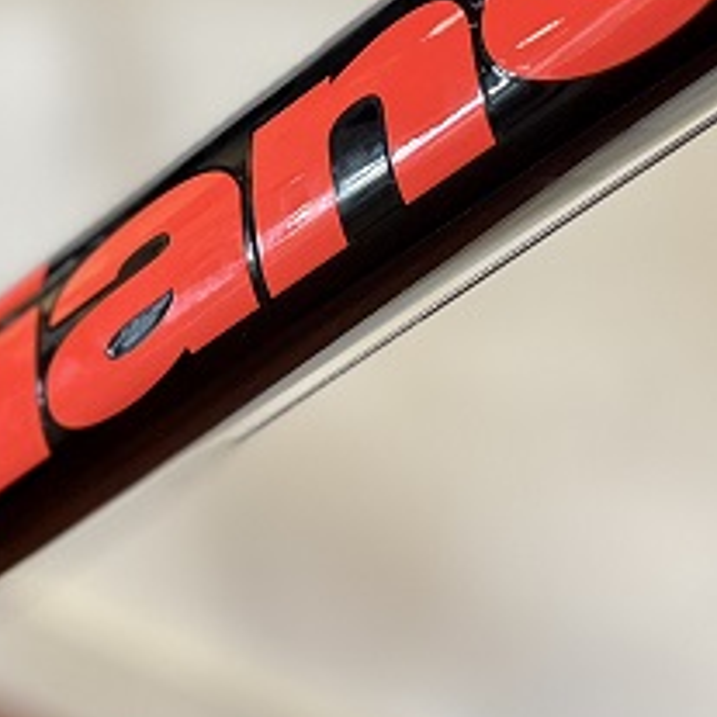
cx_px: 180
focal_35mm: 89
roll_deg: -7.1
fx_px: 2086
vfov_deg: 19.3
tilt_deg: -20.6
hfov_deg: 19.4
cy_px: 139
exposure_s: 1/50
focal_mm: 5.1
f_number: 1.6
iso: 100
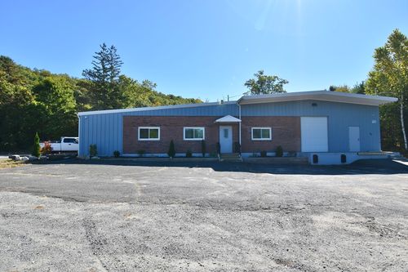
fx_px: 221
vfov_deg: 63.2
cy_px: 136
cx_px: 204
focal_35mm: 20
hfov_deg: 85.4
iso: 125
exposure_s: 1/250
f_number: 8
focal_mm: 13
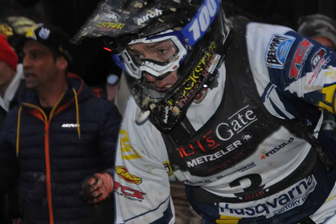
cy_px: 123
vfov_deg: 6.2
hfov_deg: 9.3
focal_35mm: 222
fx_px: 2072
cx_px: 155
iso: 800
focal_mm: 120
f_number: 9
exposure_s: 1/60
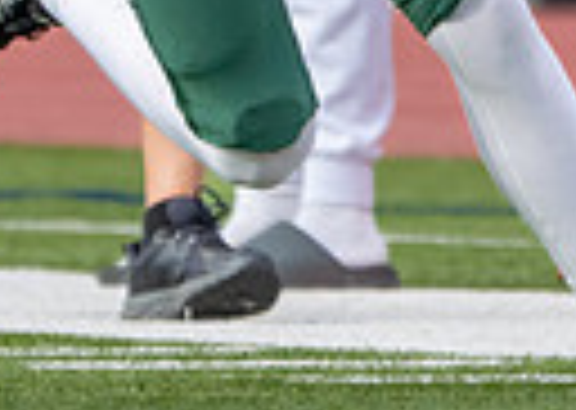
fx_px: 40620
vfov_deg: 0.6
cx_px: 434
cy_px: -341
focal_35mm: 2487
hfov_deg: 0.8
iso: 320
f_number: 5.6
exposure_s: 1/1250
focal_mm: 400
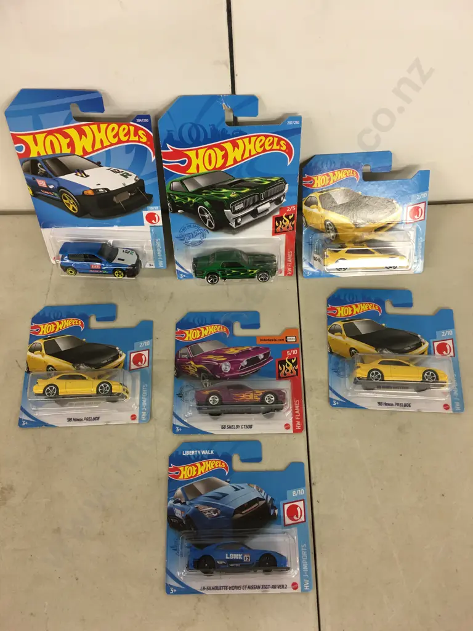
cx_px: 236
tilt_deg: -68.0
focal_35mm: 29
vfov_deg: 61.7
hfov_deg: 48.2
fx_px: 528
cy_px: 316
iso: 40
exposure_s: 1/17
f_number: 2.2
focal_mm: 4.15
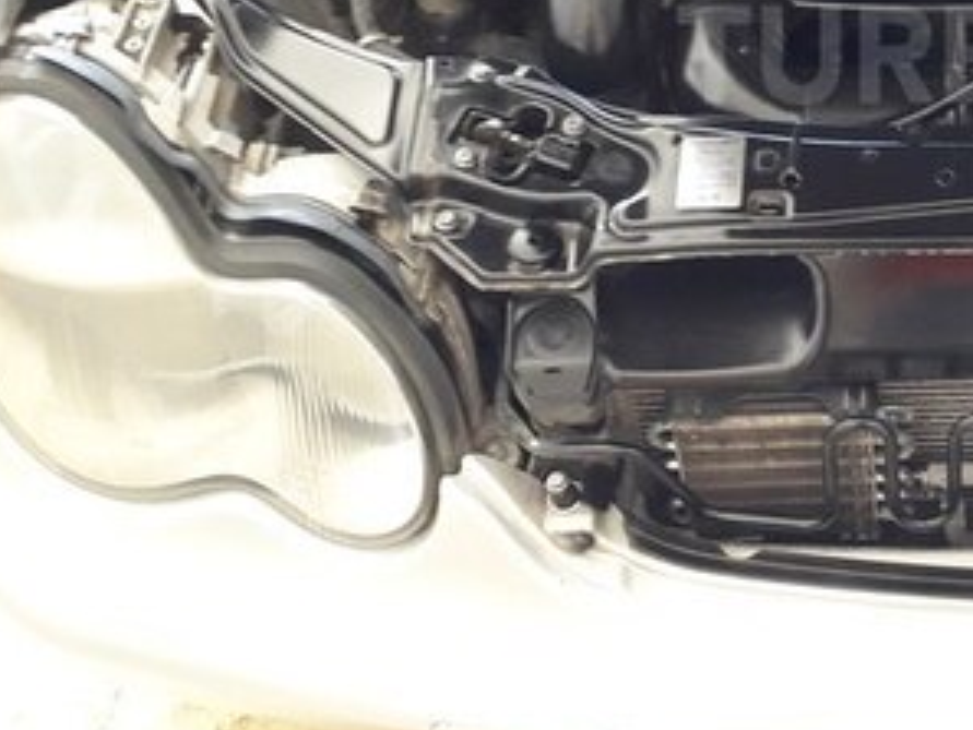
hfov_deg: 29.6
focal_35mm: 60
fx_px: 1687
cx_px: 1012
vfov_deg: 23.7
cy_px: 54
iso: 160
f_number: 1.9
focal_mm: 3.6
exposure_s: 1/33
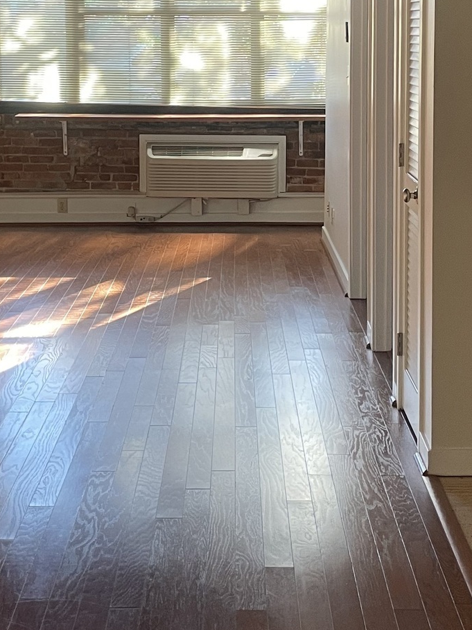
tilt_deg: -4.1
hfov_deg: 22.2
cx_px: 218
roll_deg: +0.1
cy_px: 158
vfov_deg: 28.9
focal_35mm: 66
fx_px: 1200
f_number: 1.6
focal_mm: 4.2
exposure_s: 1/60
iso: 160
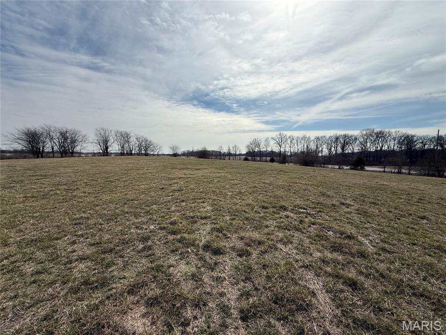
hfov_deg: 102.1
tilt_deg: -2.3
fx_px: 180
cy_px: 168
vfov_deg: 85.7
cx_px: 223
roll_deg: -0.8
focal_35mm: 14
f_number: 2.2
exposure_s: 1/5155
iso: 50
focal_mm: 2.22
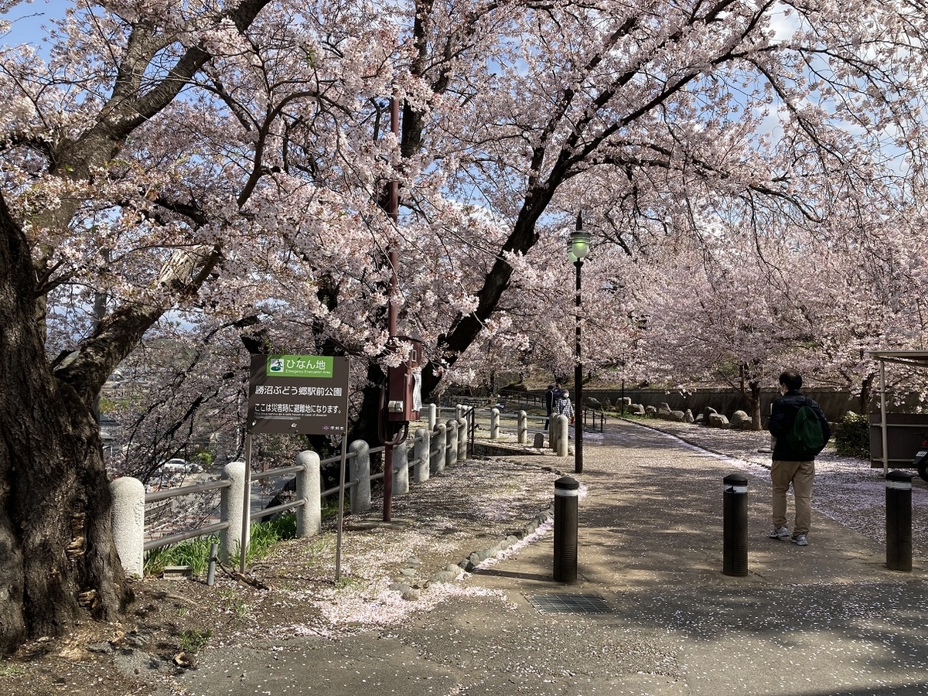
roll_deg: -3.1
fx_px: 751
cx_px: 464
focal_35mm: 28
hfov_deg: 63.4
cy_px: 348
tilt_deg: +3.6
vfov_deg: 49.7
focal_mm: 3.99
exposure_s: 1/1453
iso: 20
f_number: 1.8
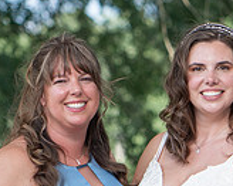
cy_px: 181
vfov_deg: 5.3
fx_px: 2019
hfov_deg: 6.6
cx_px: 236
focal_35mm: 293
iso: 64
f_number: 2.8
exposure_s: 1/500
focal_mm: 85
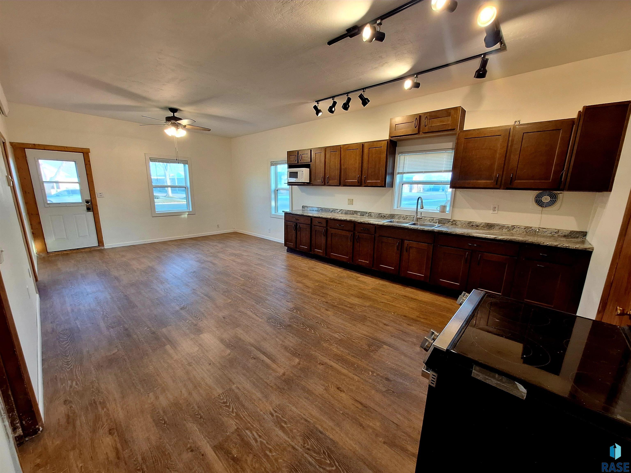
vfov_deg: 89.9
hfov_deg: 106.2
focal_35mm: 13
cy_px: 236
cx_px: 316
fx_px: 237
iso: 80
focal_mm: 1.74
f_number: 2.2
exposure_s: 1/40
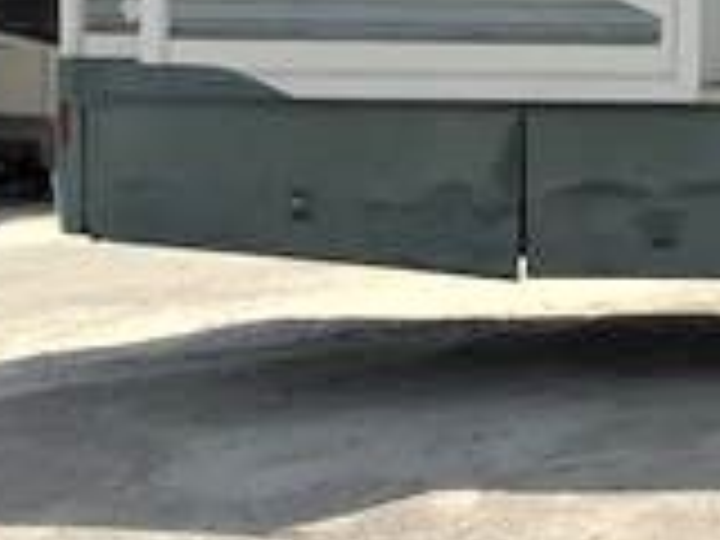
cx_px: 1372
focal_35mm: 124
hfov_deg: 13.8
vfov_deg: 11.8
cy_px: 18
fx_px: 2579
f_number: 2.4
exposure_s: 1/2809
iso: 25
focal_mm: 3.3
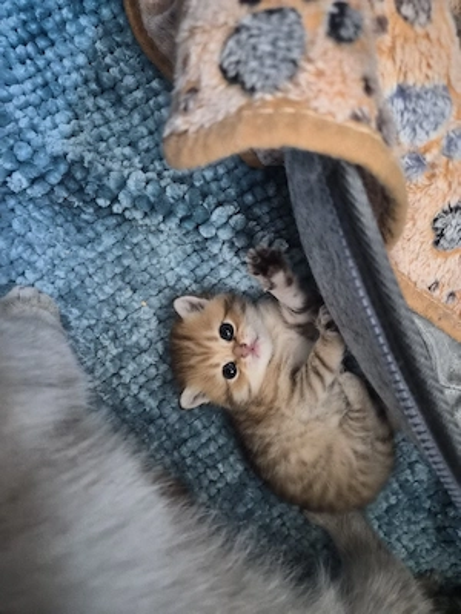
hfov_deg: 58.9
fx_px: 408
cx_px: 230
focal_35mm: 23
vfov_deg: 73.9
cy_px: 307
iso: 1600
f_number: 1.8
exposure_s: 1/50
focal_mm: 5.4
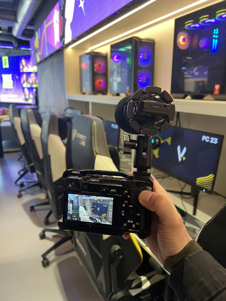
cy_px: 150
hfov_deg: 53.1
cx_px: 113
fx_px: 226
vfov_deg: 67.3
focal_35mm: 26
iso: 100
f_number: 1.5
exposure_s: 1/49
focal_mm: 5.7
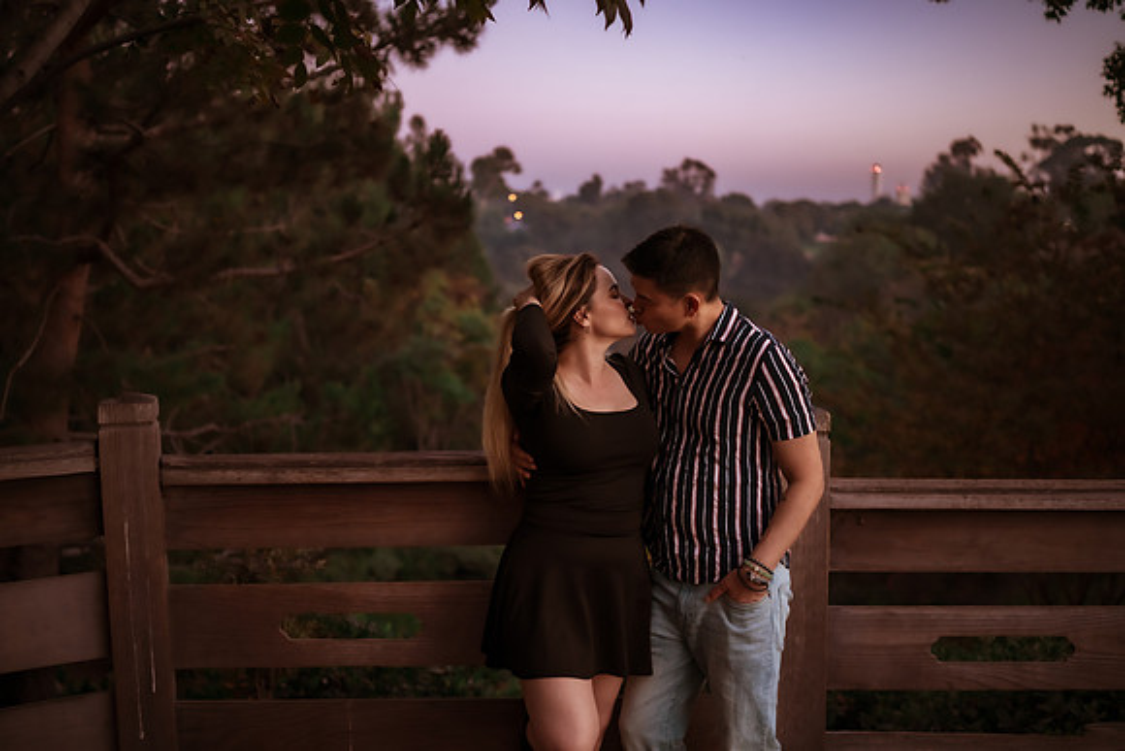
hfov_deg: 54.4
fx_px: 1094
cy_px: 376
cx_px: 562
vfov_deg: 37.9
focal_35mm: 35
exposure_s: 1/320
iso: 1250
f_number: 1.8
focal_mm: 35
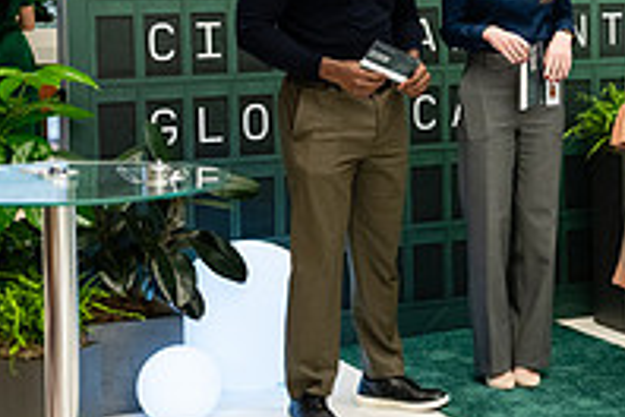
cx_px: 783
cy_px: 82
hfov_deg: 18.3
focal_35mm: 105
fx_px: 1823
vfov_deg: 13.0
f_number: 3.2
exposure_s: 1/200
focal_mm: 34.5
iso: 1600
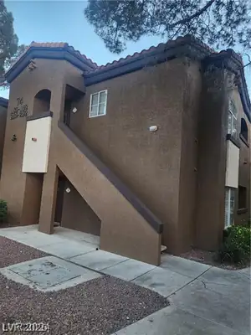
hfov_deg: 58.9
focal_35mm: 23
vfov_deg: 73.9
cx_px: 126
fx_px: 222
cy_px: 168
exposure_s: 1/180
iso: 160
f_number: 1.8
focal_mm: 6.4
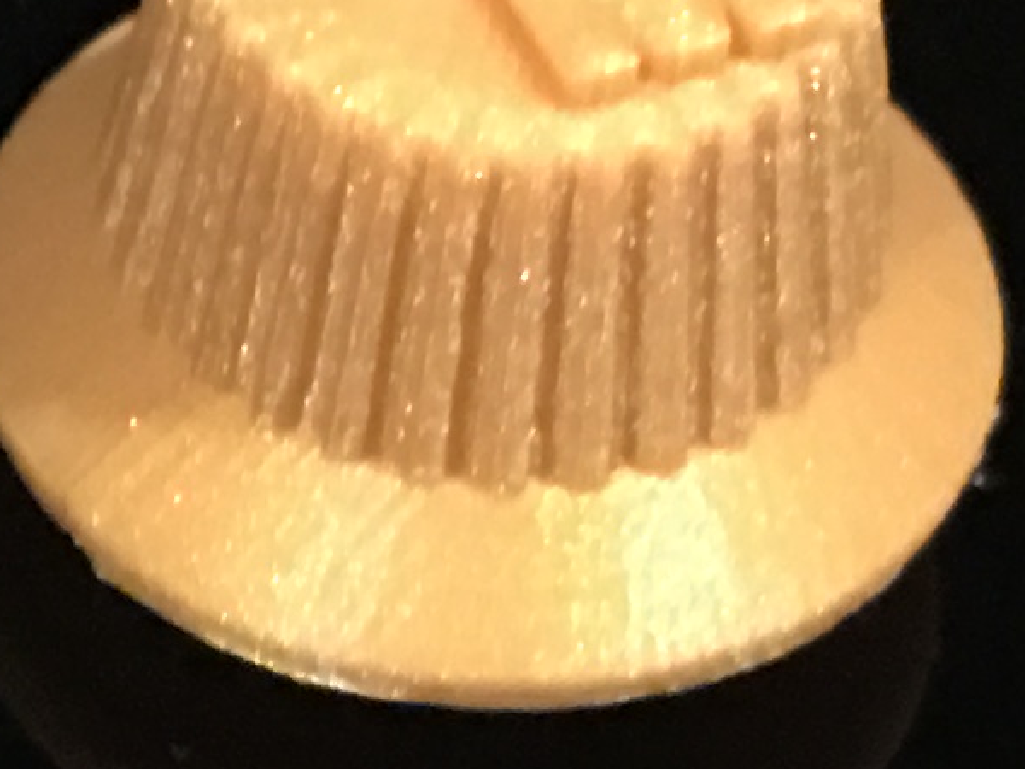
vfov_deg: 7.6
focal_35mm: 195
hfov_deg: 10.1
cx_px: 87
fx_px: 5774
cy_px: 849
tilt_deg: -50.3
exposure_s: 1/8
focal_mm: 4.15
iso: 160
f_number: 2.2
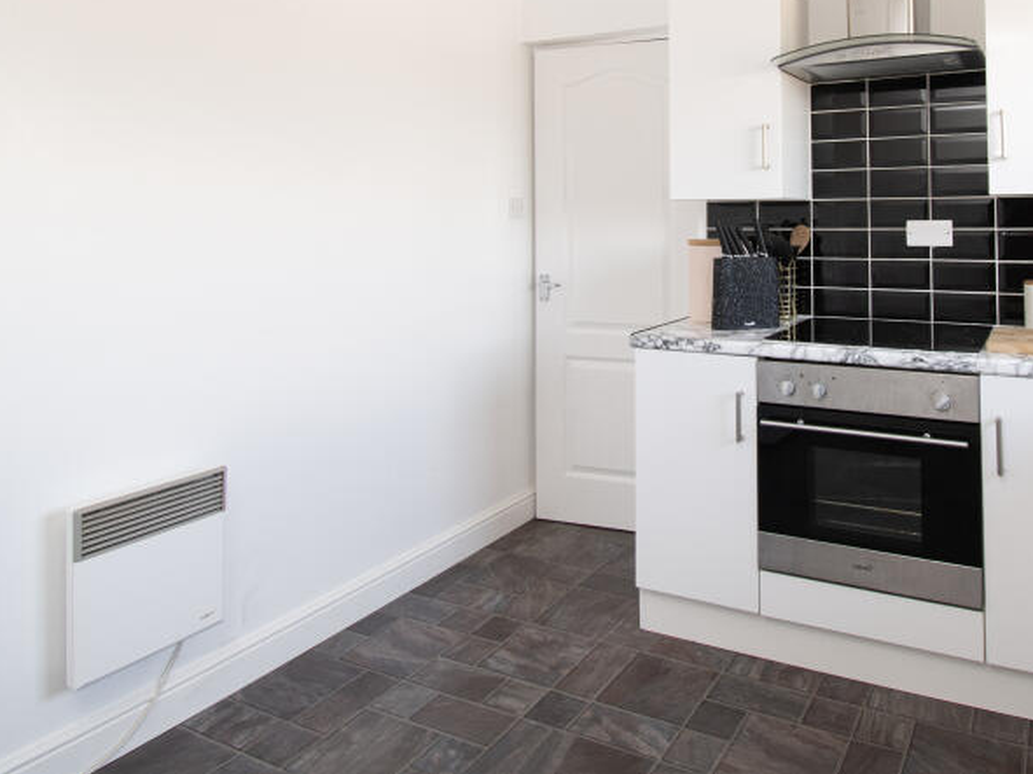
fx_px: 746
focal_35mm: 25
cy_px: 181
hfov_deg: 67.7
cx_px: 678
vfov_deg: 52.1
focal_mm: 10
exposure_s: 1/15
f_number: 9
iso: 320
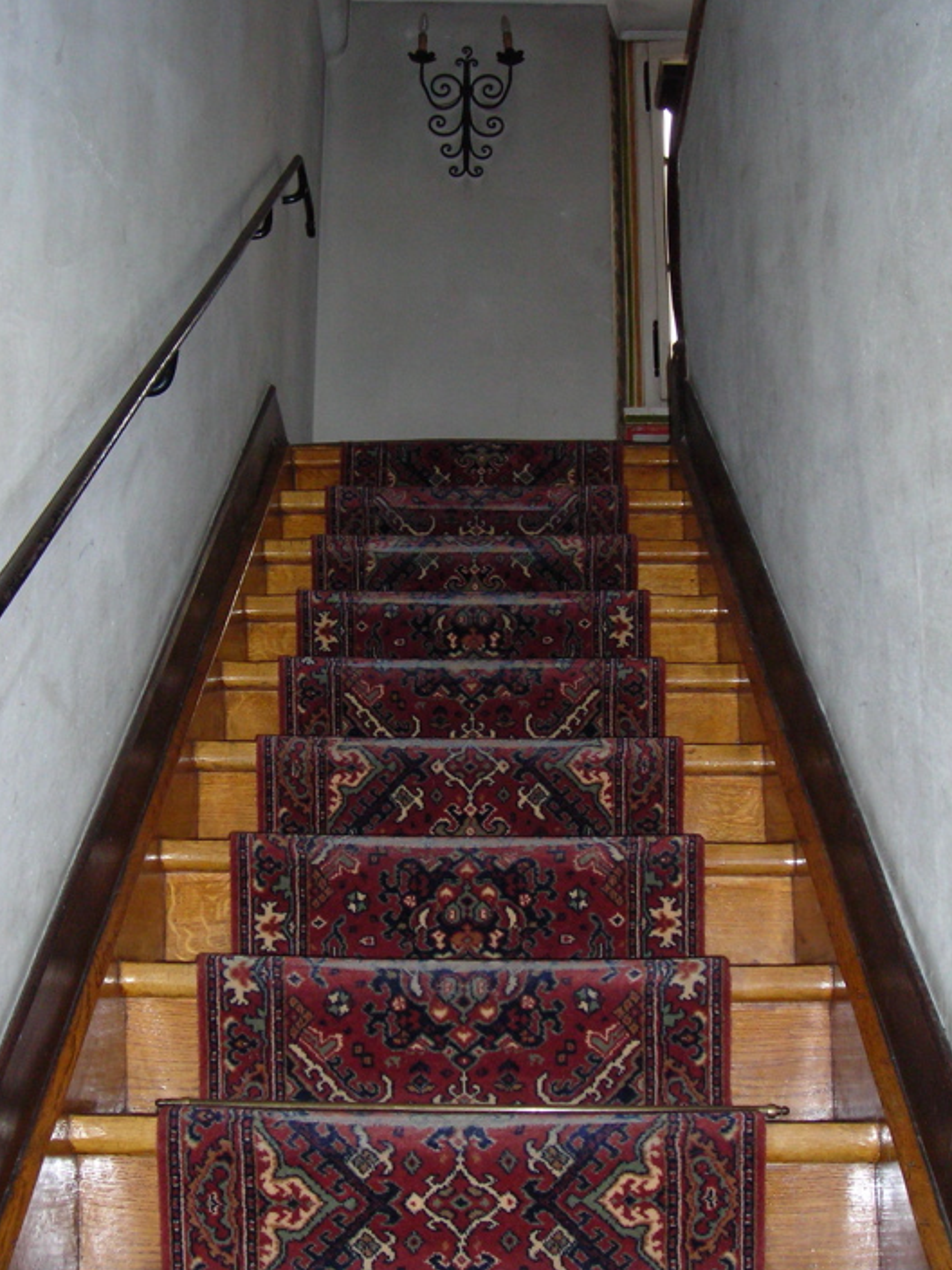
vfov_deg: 41.2
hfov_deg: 31.5
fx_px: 1687
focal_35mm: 46
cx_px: 479
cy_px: 709
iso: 170
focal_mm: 6.3
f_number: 3.2
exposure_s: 1/60.1
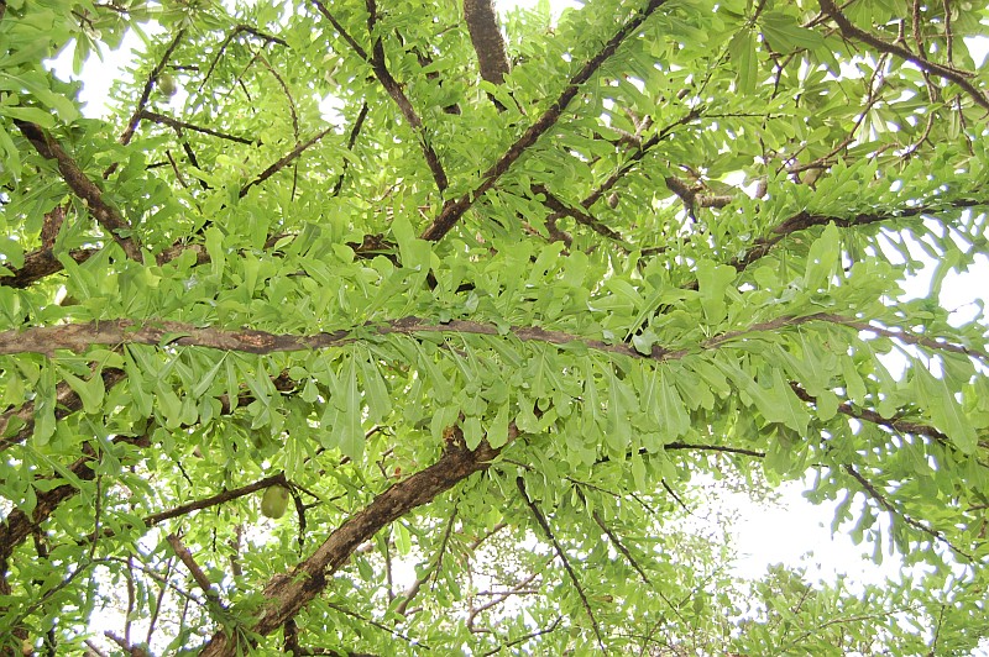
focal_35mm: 45
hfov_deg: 43.6
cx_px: 494
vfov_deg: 29.8
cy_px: 328
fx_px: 1235
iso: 400
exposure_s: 1/60
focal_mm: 30
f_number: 4.2
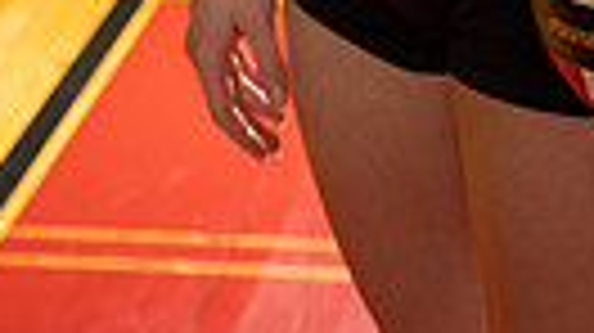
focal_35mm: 132
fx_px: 2077
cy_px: -648
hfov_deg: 16.1
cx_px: 504
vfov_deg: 8.0
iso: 250
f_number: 4
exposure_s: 1/250
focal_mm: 37
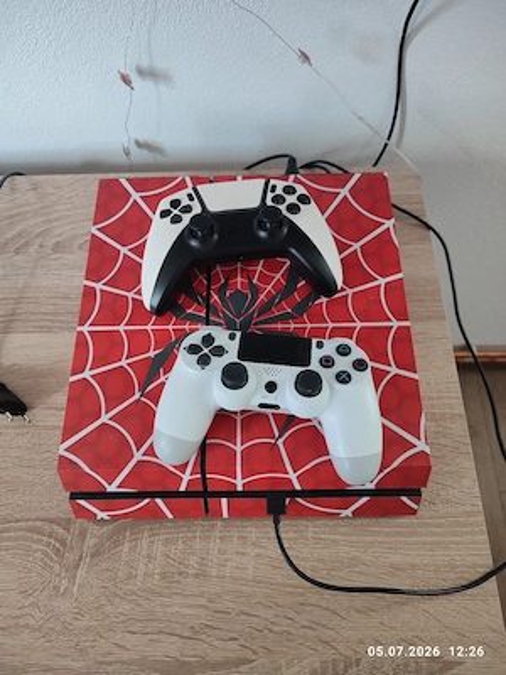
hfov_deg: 56.8
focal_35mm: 24
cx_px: 253
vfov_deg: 71.6
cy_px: 338
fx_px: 468
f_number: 1.89
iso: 585
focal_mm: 5.89
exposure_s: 1/20
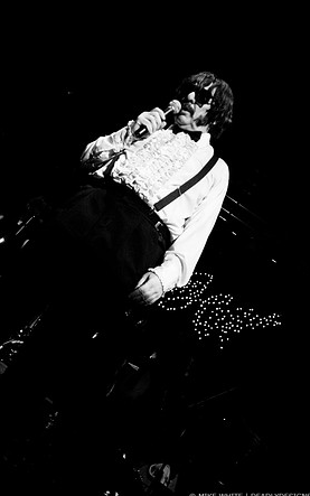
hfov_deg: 40.6
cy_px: 250
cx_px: 166
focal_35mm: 31
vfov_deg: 61.2
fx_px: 419
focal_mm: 20
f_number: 2.8
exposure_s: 1/100
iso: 640
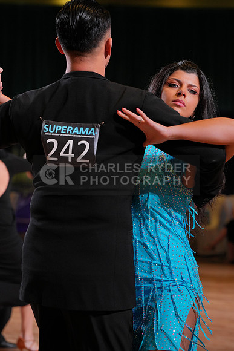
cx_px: 117
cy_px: 176
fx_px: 1150
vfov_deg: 17.3
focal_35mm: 118
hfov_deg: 11.6
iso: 1250
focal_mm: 118
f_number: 5
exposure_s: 1/400
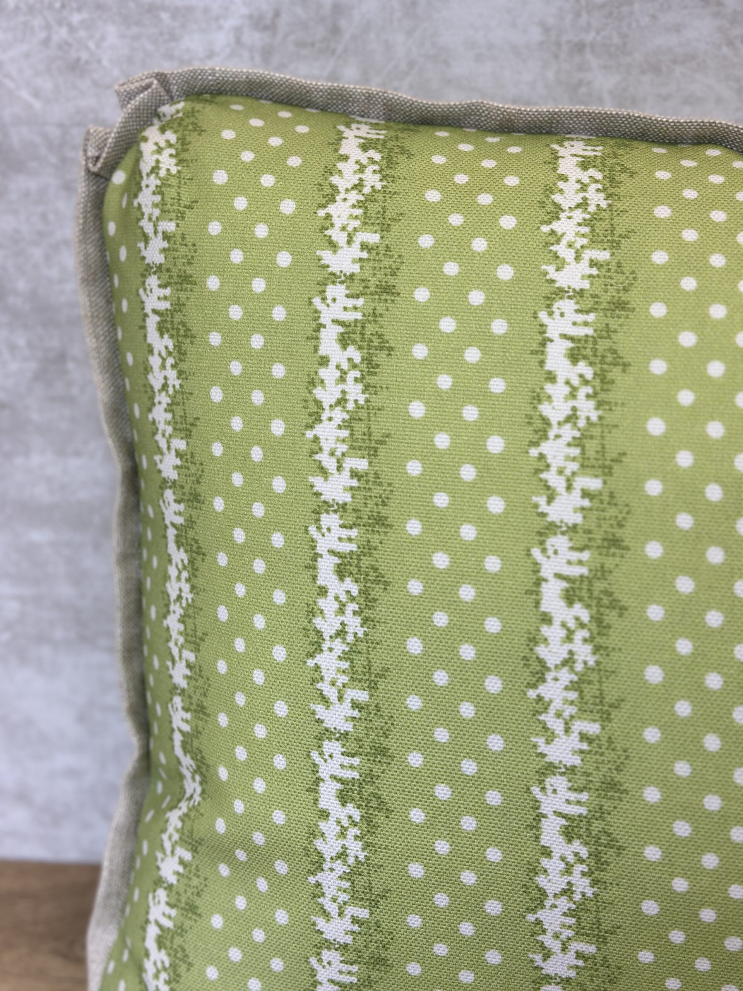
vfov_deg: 39.7
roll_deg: +0.7
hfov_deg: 30.3
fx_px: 1374
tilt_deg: -19.7
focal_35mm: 48
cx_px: 372
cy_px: 496
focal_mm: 6.86
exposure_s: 1/244
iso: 80
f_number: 1.78
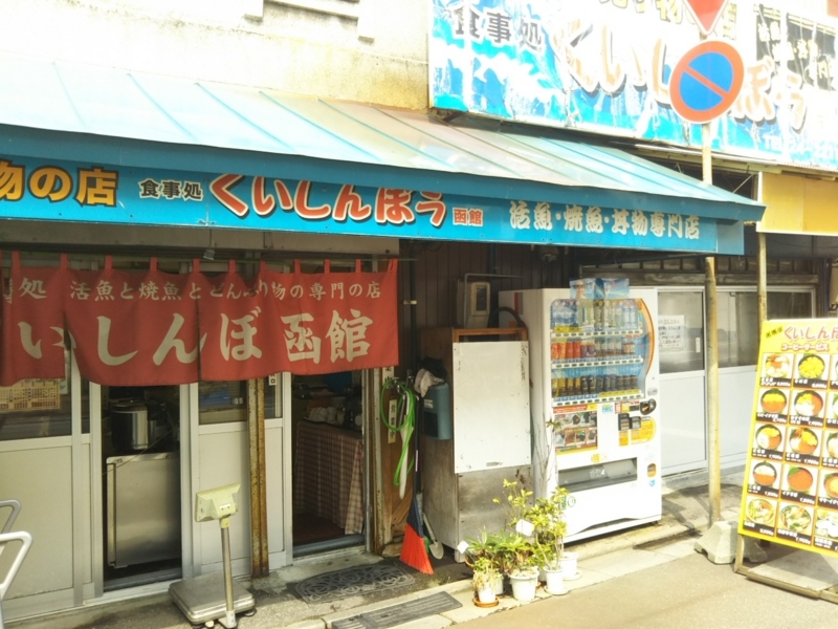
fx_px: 726
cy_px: 314
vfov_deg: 46.8
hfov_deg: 60.0
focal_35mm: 30
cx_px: 419
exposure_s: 1/218
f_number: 2.2
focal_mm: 4
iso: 25
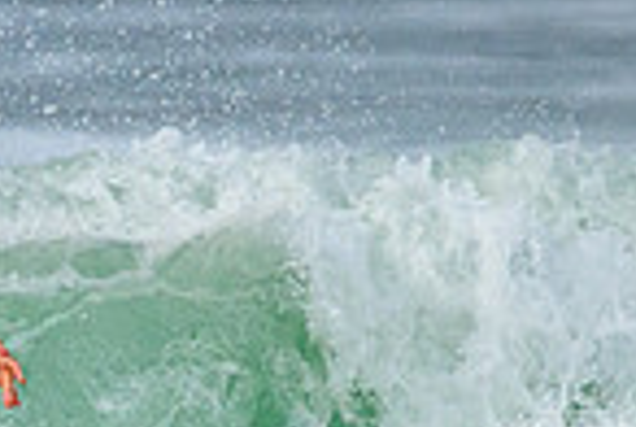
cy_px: 765
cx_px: -244
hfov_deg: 0.6
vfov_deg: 0.4
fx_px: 56135
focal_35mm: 3171
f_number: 11
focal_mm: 800
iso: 1400
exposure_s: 1/2500
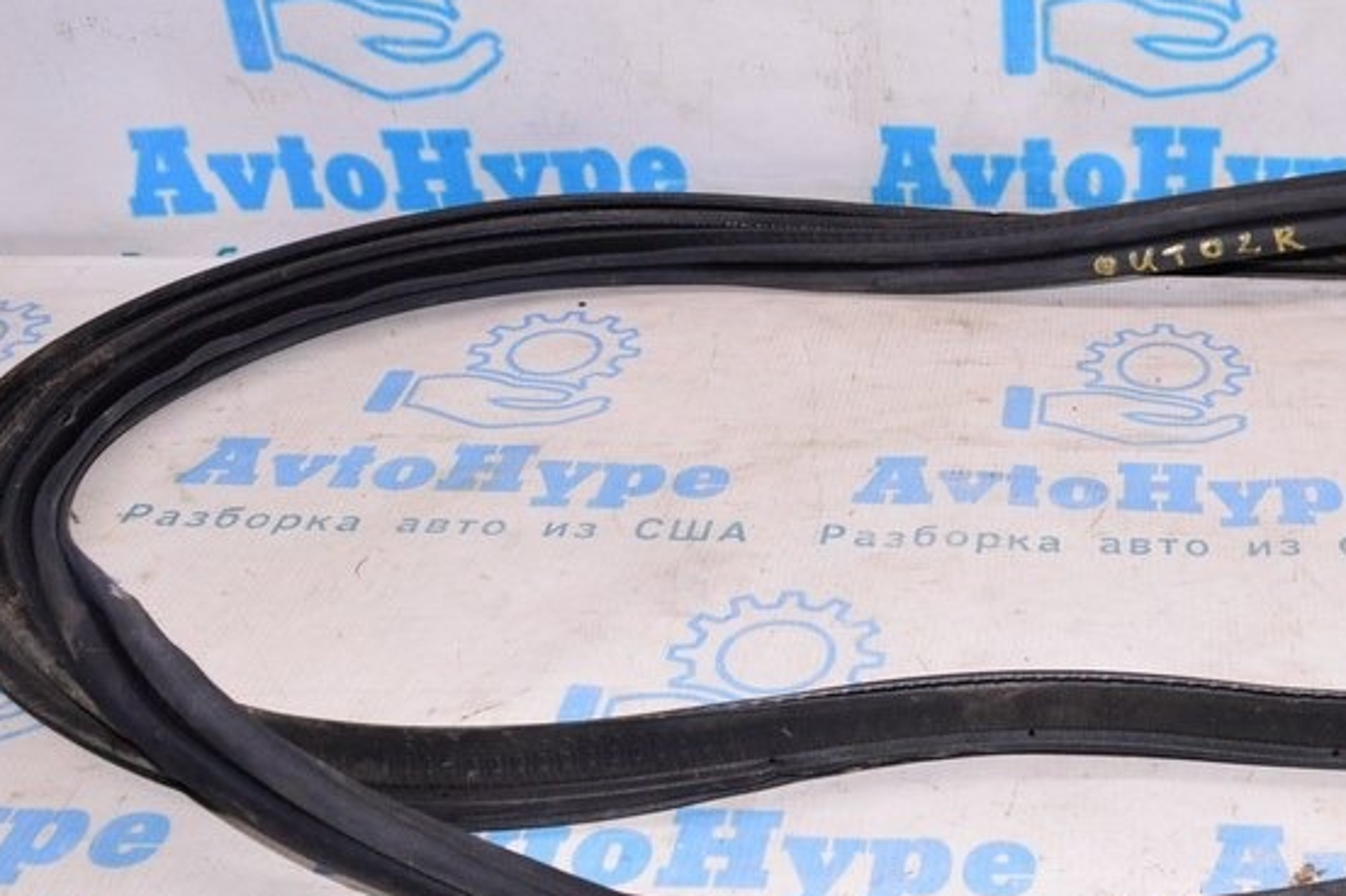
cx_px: 1105
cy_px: 476
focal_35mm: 50
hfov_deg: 38.0
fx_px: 1868
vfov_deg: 27.0
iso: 1600
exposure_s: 1/160
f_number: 8
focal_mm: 18
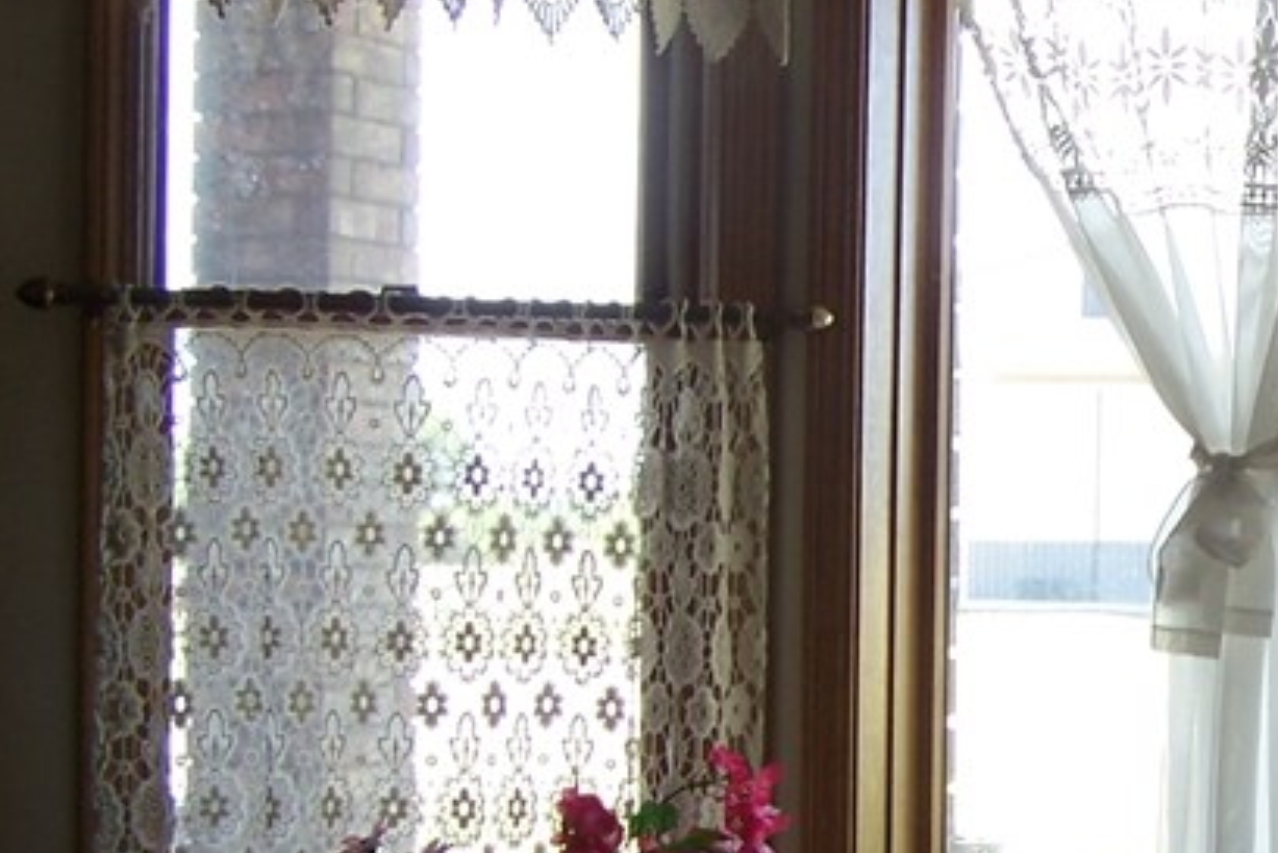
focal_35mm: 99
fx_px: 3516
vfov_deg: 13.8
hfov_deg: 19.8
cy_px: 684
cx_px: 1375
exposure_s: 1/60
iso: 80
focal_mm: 6.3
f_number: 2.8
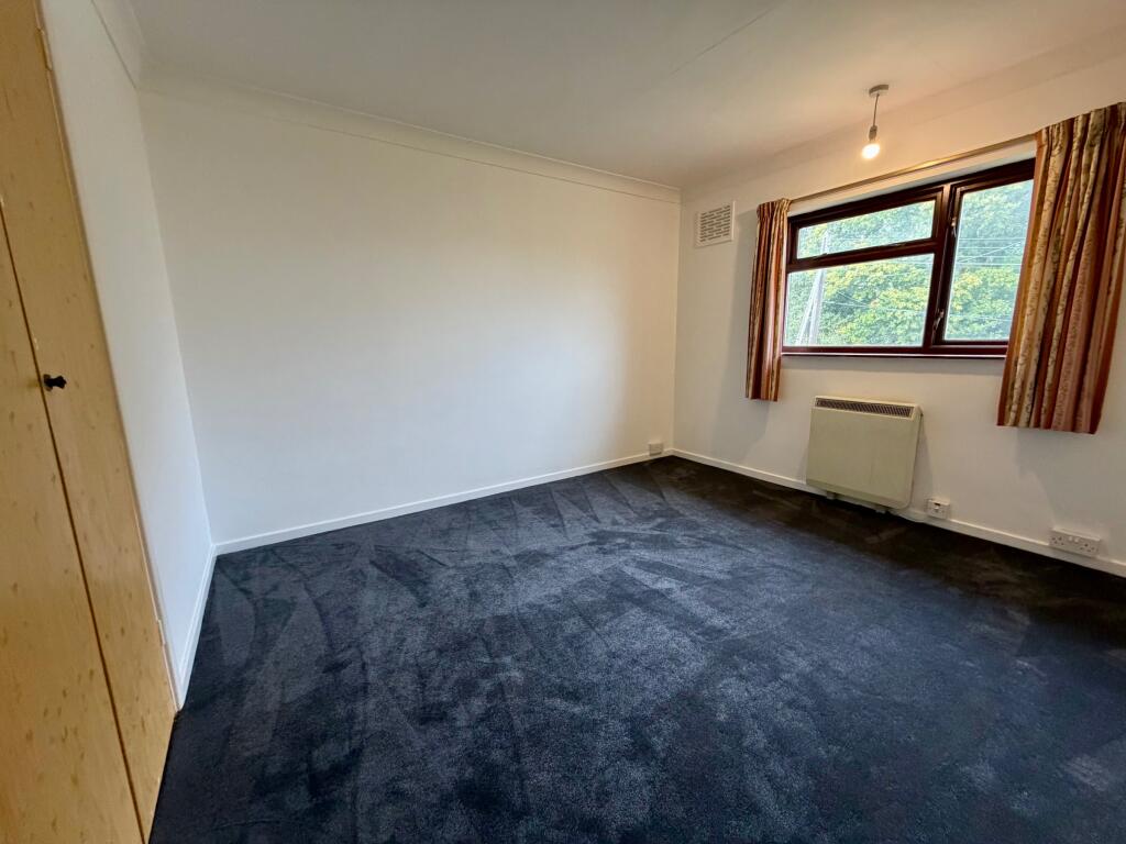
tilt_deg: -9.4
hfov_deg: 102.1
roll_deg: +1.3
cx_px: 563
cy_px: 422
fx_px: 455
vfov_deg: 85.7
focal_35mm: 14
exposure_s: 1/110
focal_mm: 2.22
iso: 320
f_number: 2.2
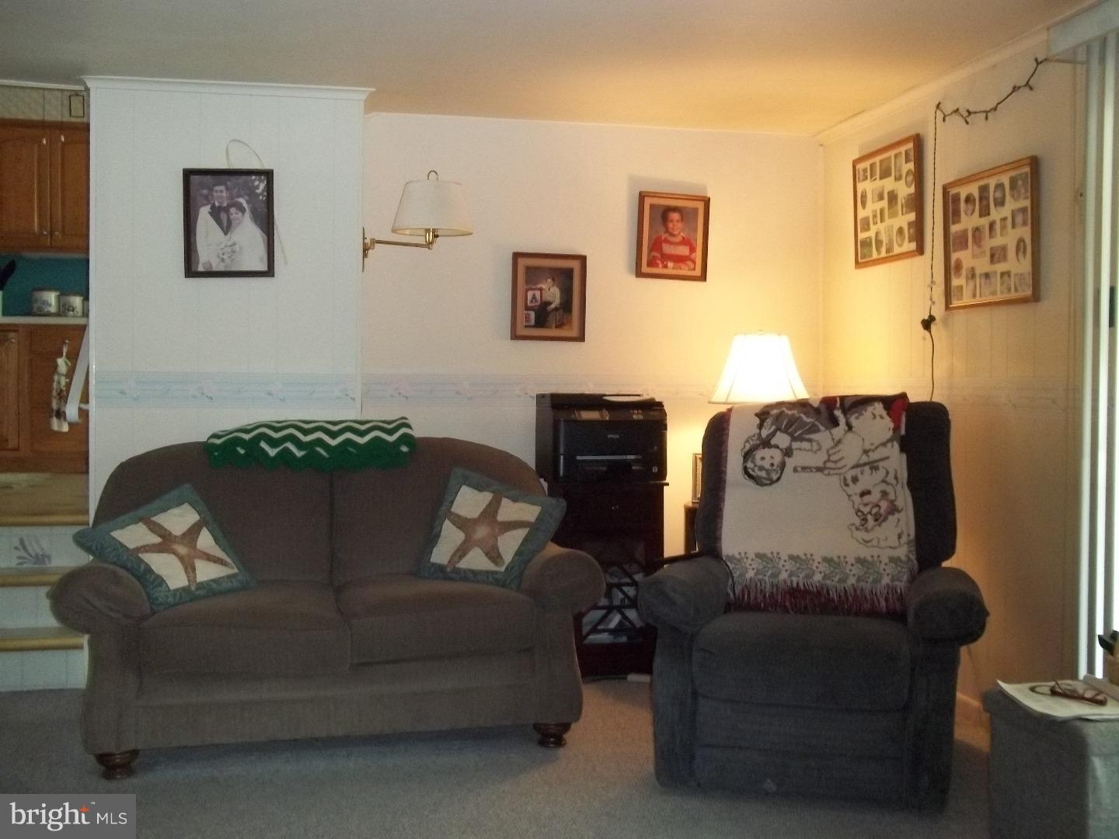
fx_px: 1164
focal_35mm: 36
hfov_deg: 51.4
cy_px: 420
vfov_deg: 39.7
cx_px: 560
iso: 320
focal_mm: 6.5
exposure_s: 1/30
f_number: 3.1
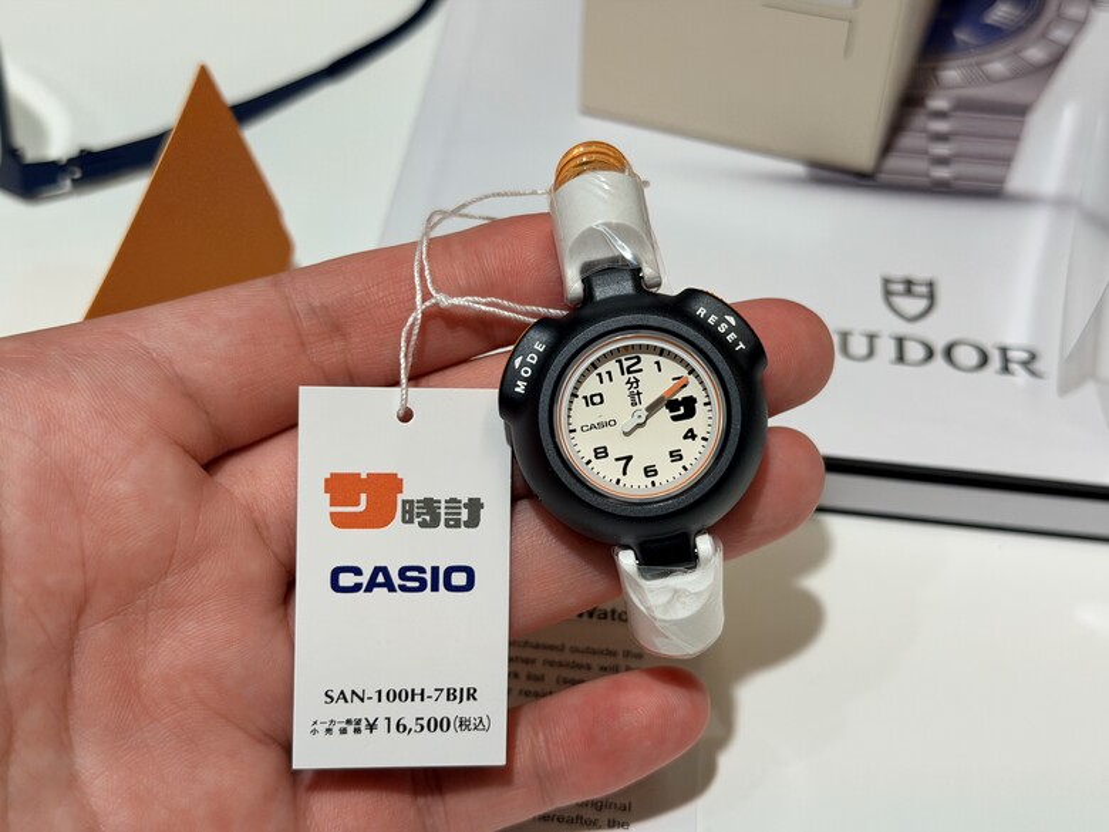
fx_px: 1538
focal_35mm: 48
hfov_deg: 39.7
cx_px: 554
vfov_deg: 30.3
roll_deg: -0.8
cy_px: 416
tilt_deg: -44.9
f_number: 1.78
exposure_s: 1/60
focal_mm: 6.76
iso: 50
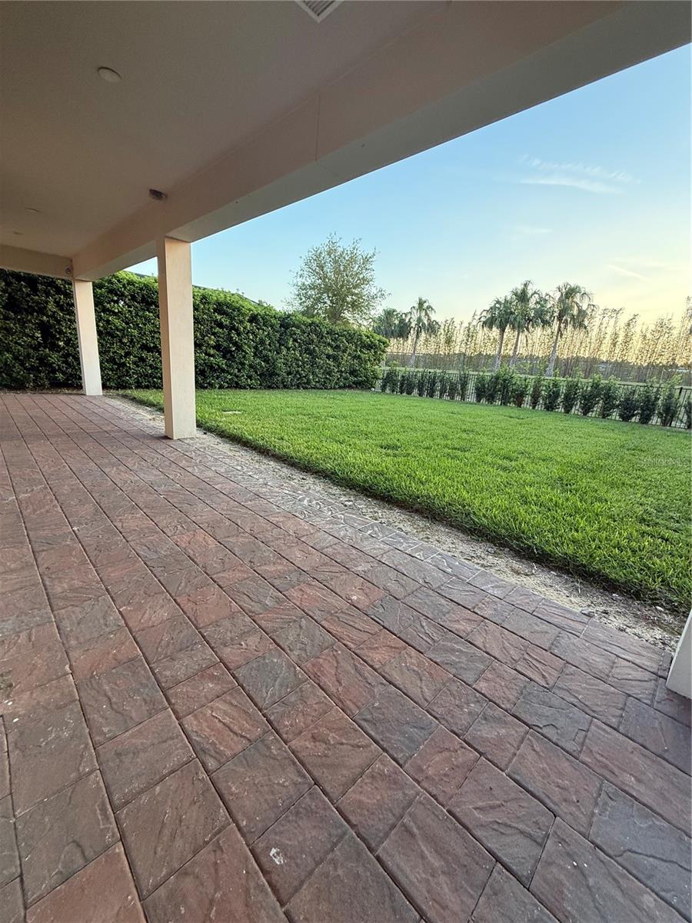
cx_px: 346
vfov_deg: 102.1
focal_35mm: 14
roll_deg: -4.8
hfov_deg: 85.7
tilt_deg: -12.7
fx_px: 373
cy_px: 462
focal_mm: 2.22
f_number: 2.2
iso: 100
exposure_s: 1/99
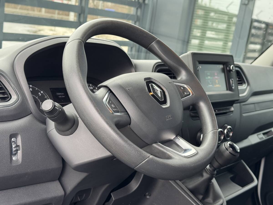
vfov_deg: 30.3
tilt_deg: -12.4
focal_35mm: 48
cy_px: 102
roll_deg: -8.1
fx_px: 379
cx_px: 136
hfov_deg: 39.7
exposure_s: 1/121
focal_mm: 6.76
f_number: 1.78
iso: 80
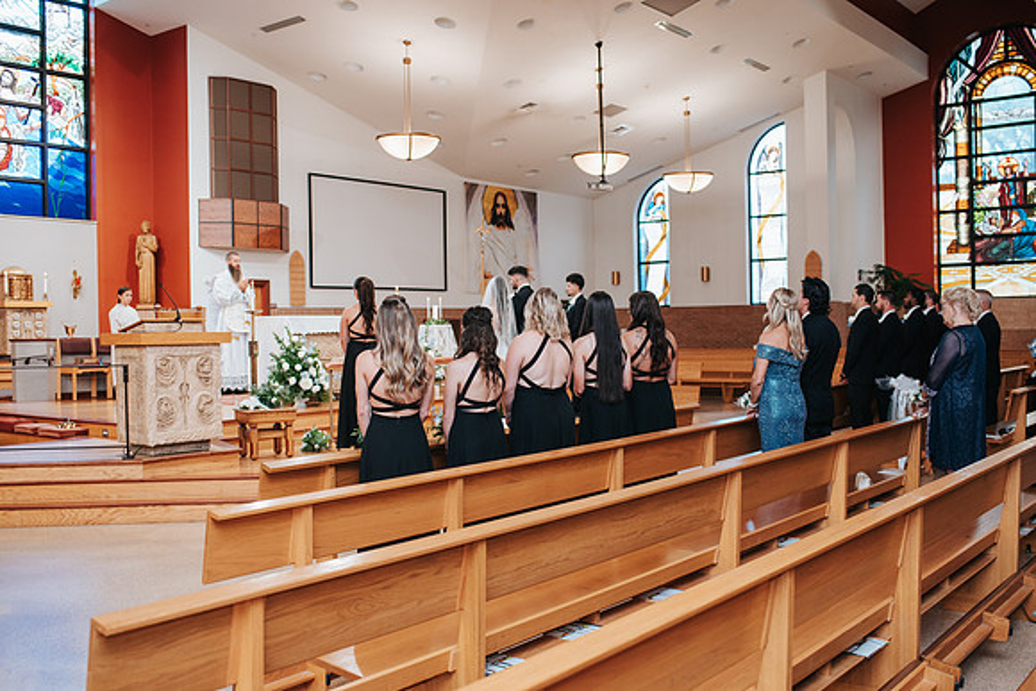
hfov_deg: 53.0
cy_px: 346
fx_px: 1039
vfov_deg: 36.8
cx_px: 518
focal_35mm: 36
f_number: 2.8
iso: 800
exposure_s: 1/125
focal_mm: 35
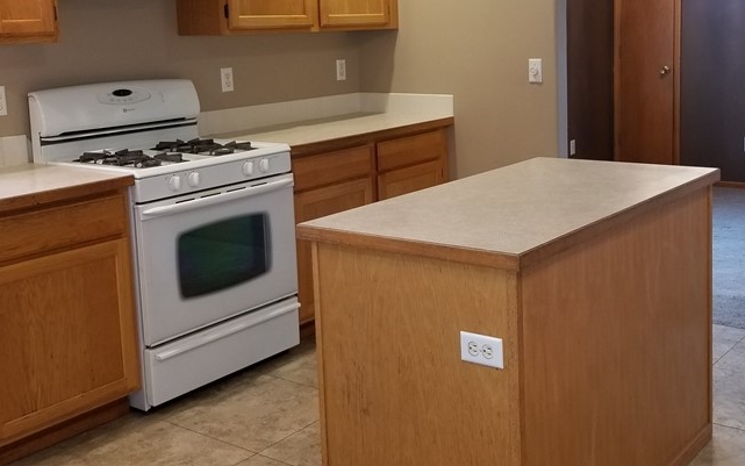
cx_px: 442
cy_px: 167
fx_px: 894
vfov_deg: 29.1
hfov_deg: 45.1
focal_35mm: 44
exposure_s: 1/30
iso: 100
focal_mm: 4.25
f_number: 1.7
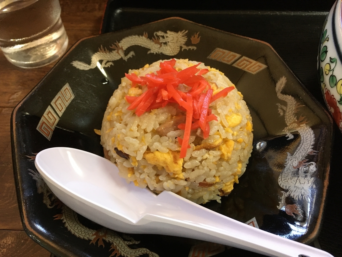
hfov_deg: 61.7
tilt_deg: -56.4
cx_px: 171
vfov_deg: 48.2
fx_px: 287
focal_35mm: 29
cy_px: 128
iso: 160
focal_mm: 4.15
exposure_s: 1/30
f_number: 2.2
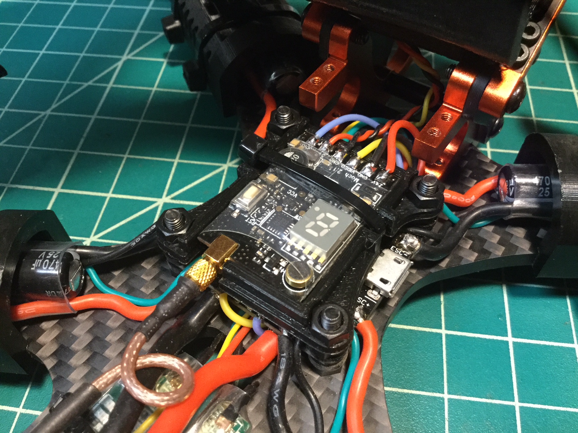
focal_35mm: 31
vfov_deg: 45.4
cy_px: 216
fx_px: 518
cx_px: 289
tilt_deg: -53.6
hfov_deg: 58.4
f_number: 2.4
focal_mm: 3.3
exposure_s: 1/15
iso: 200
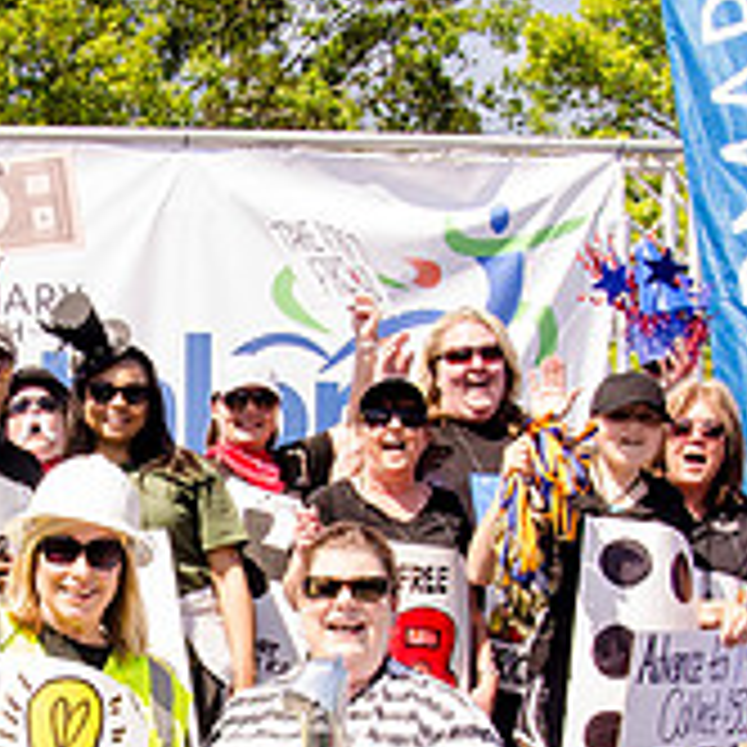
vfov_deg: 23.8
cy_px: 639
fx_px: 1733
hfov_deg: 24.0
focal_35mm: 71
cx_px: 166
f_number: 10
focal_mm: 16
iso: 640
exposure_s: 1/500
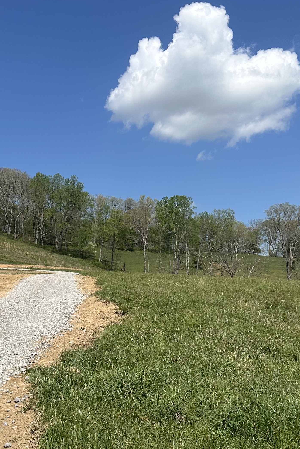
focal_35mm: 48
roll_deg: +2.0
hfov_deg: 28.0
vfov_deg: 40.5
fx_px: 600
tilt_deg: +0.9
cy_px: 308
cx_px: 127
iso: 80
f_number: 1.78
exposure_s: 1/6623
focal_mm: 6.86
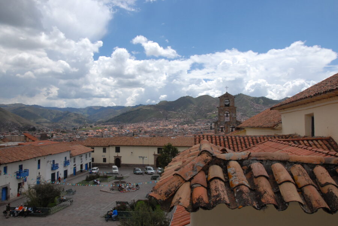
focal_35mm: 27
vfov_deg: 48.0
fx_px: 254
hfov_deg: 67.3
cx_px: 169
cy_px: 113
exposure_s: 1/400
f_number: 16
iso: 400
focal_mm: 18
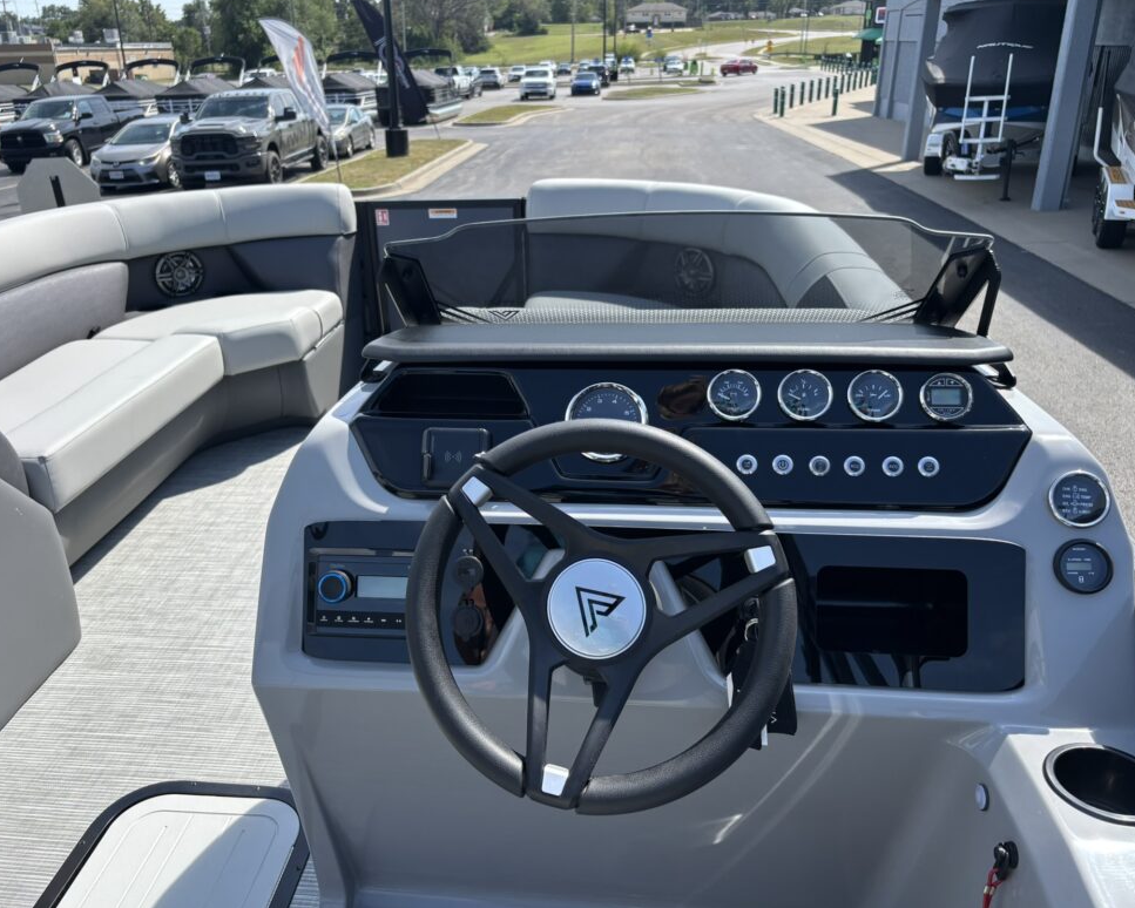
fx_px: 941
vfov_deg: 51.5
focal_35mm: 28
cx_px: 521
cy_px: 450
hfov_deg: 62.1
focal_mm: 5.96
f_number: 1.6
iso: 50
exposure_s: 1/1477
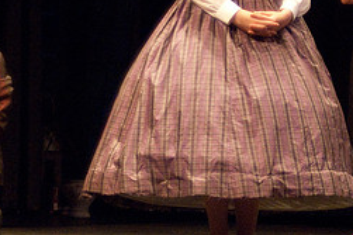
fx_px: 2313
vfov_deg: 5.8
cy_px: 18
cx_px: 118
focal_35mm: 236
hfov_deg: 8.7
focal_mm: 68
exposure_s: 1/160
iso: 1600
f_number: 2.8
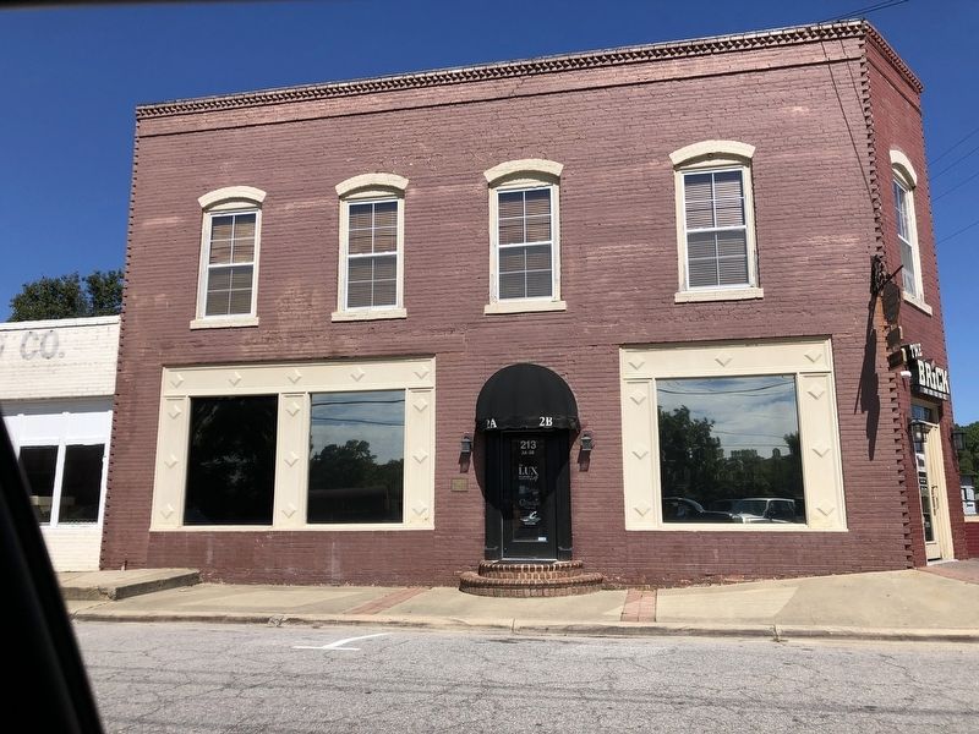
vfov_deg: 49.7
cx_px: 490
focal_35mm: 28
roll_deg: +0.0
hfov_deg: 63.4
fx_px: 792
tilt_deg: +11.1
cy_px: 367
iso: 20
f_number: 1.8
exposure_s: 1/3247
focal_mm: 4
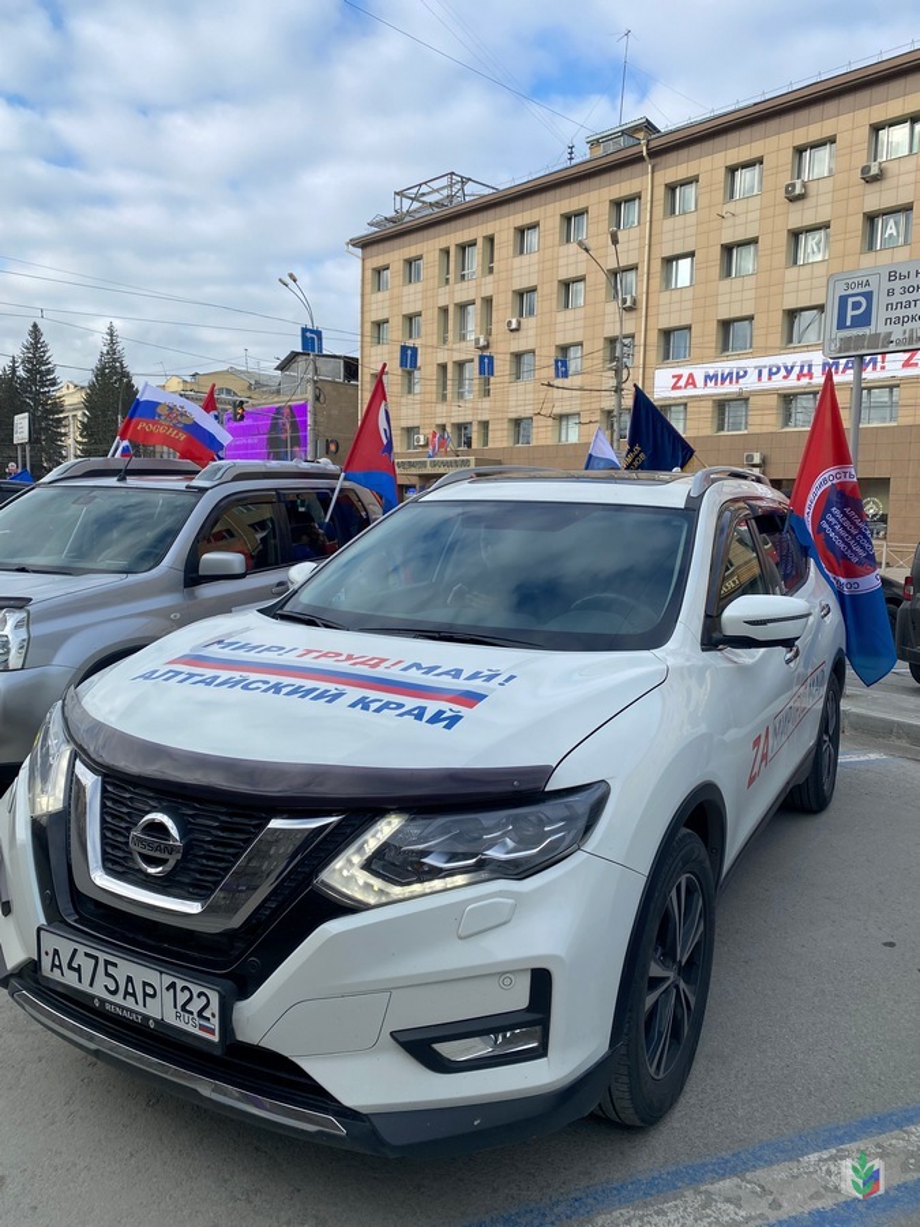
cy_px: 614
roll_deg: -0.9
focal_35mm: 26
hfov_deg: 53.1
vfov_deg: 67.3
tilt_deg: -5.1
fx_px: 921
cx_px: 460
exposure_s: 1/1585
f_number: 1.8
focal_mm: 4.25
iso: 32
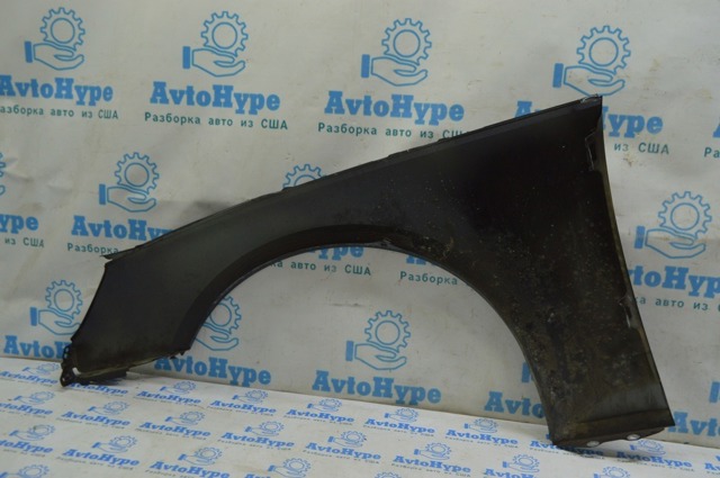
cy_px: 239
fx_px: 719
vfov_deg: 36.8
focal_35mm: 36
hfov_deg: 53.2
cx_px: 360
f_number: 5.6
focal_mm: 24
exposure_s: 1/40
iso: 400
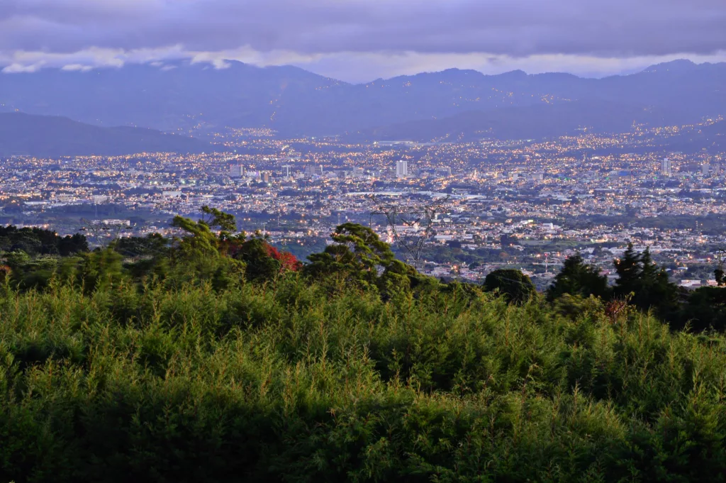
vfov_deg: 10.7
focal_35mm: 128
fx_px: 2569
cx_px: 363
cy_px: 242
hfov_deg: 16.1
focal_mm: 85
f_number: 6.3
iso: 200
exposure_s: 2.5
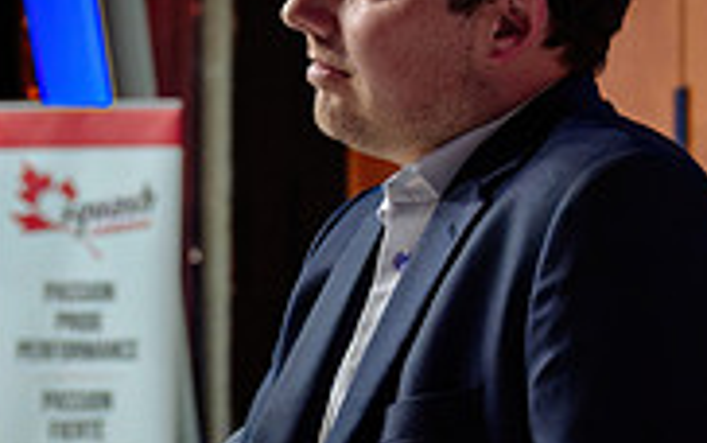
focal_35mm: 156
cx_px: 1014
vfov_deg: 8.4
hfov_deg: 12.8
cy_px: 234
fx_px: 3008
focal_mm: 44
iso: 500
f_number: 4
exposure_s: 1/40
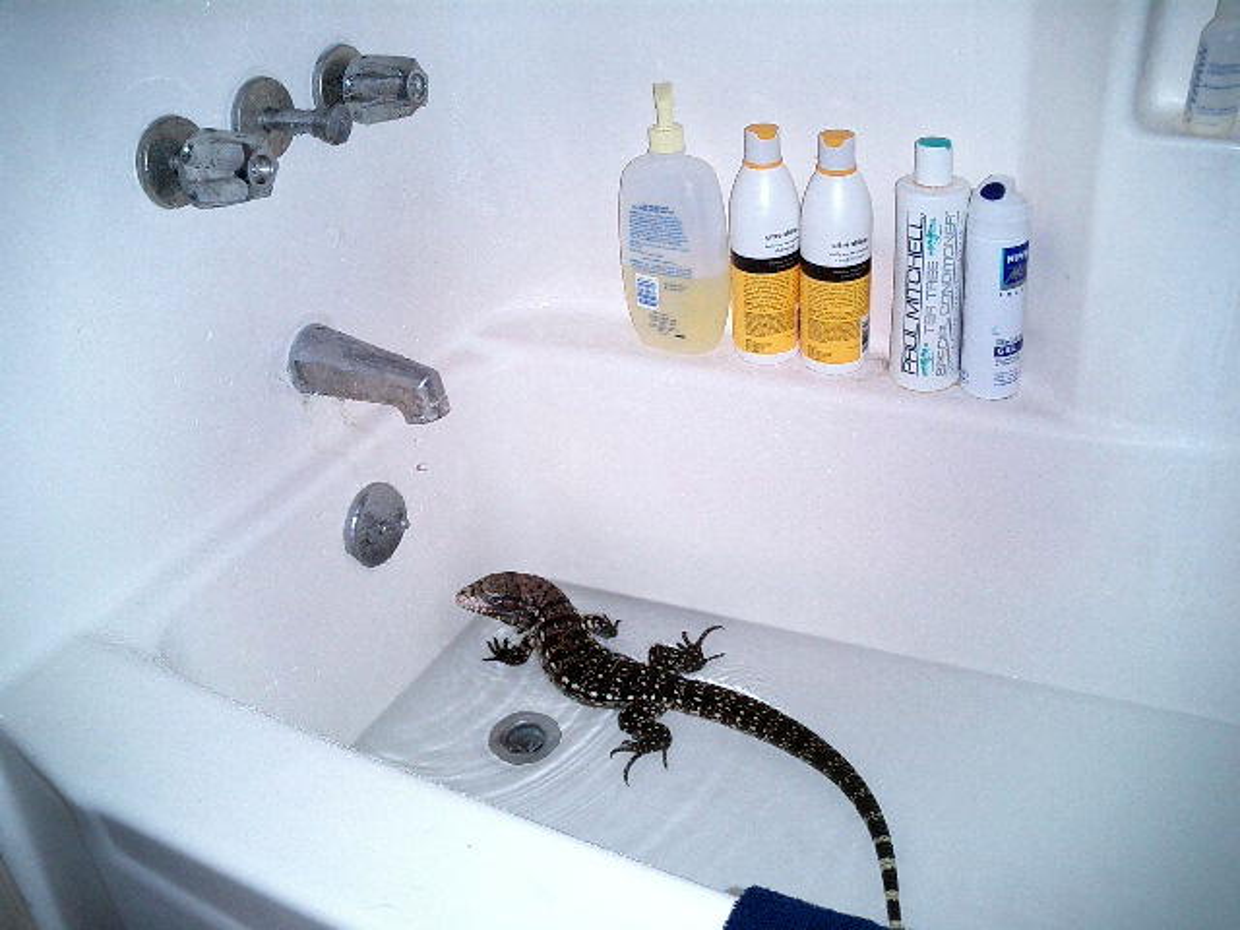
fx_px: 1254
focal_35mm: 35
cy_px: 465
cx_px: 620
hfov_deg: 52.6
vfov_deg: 40.7
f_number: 4.2
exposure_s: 1/40
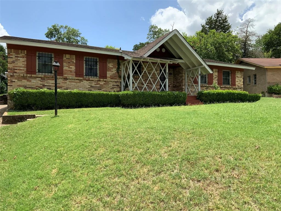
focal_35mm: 29
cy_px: 106
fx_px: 235
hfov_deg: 61.7
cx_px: 140
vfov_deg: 48.2
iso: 16
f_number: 1.8
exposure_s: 1/1377
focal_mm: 3
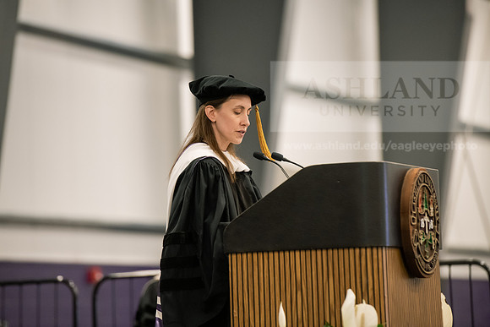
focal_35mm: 200
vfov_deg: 6.9
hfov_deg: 10.3
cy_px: 164
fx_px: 2723
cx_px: 245
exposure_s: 1/200
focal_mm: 200
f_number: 3.5
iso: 3200
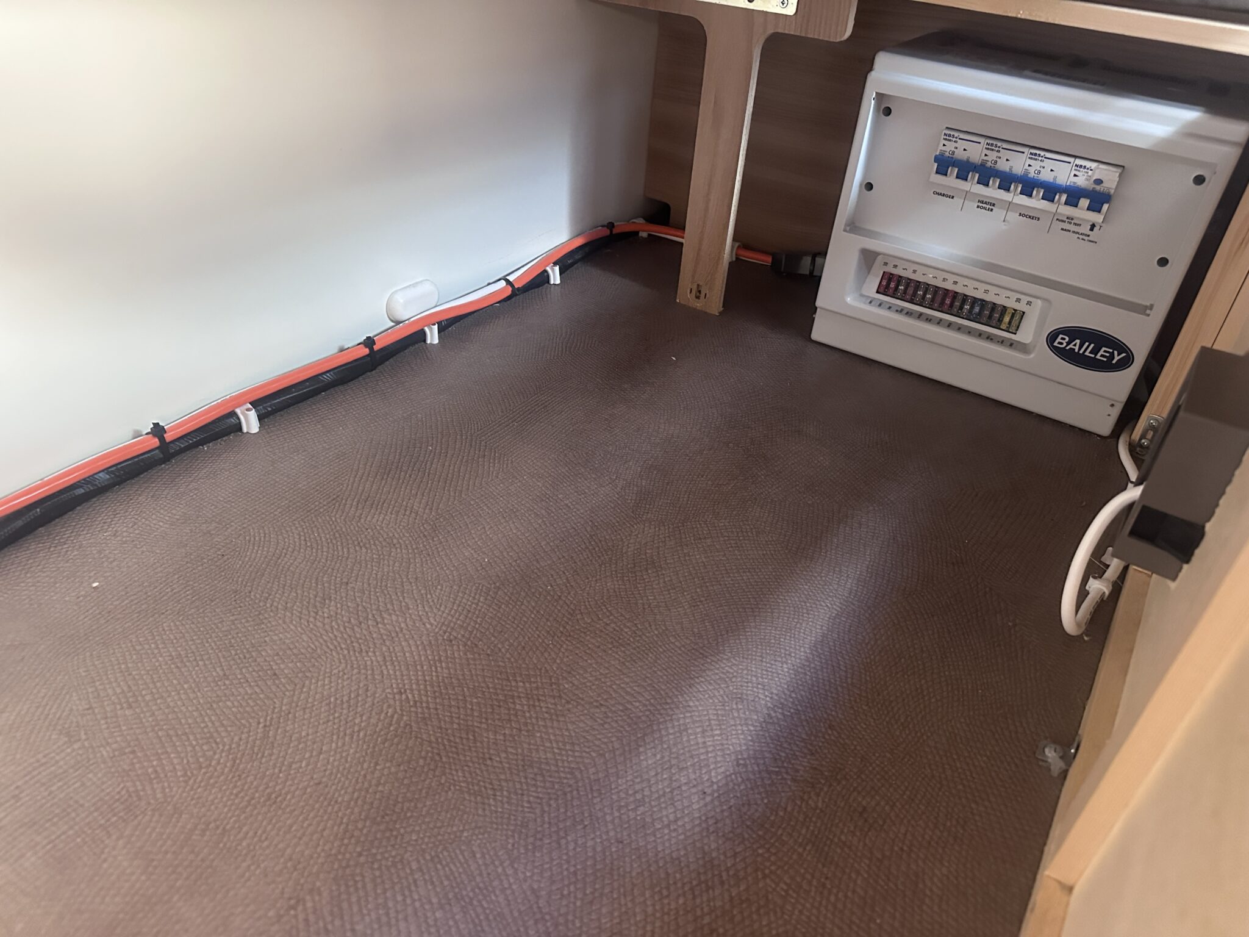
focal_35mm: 24
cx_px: 624
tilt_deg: -36.0
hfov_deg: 71.6
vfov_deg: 56.8
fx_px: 866
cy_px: 468
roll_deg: -4.7
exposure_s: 1/56
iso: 1000
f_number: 1.78
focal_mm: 6.86
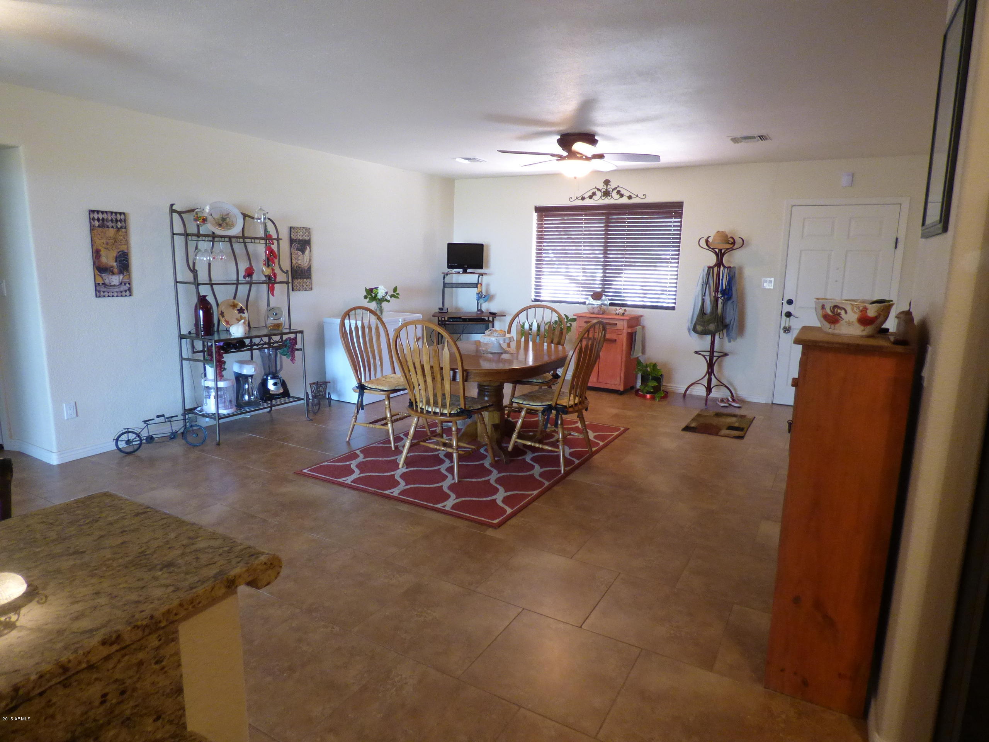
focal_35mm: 20
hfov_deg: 81.7
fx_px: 571
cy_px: 371
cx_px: 494
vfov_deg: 66.0
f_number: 3.2
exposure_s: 1/20
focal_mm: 3.58
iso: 400
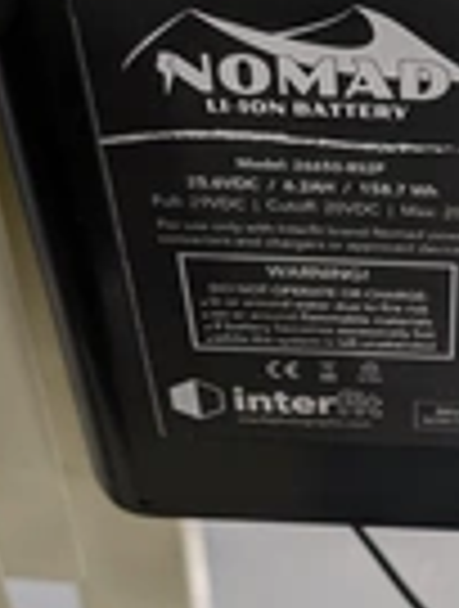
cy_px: 360
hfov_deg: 20.5
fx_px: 1249
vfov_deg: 27.3
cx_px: 394
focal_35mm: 71
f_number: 1.68
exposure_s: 1/145
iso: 22
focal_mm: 6.9
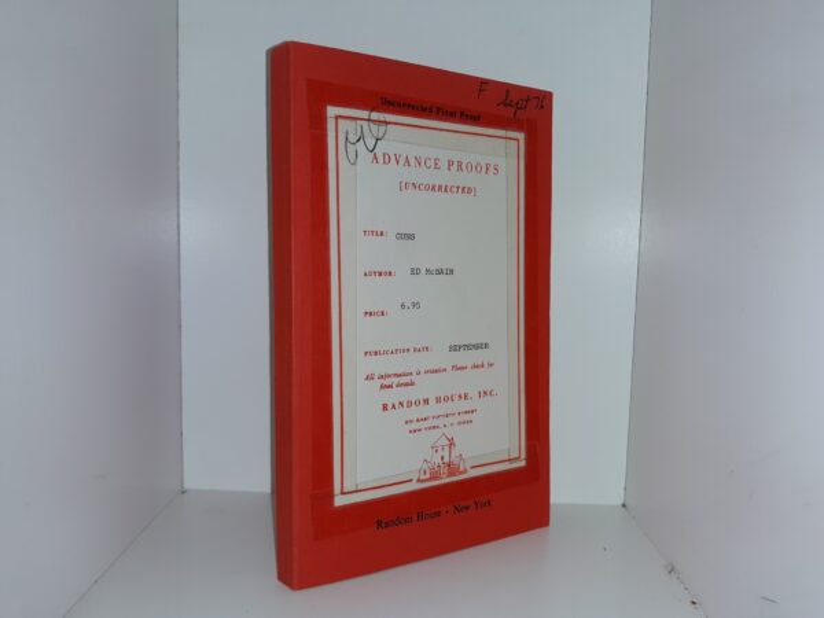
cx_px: 412
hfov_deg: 63.4
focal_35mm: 28
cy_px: 309
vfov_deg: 49.7
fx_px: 667
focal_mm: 3.7
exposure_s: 1/211
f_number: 1.7
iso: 40
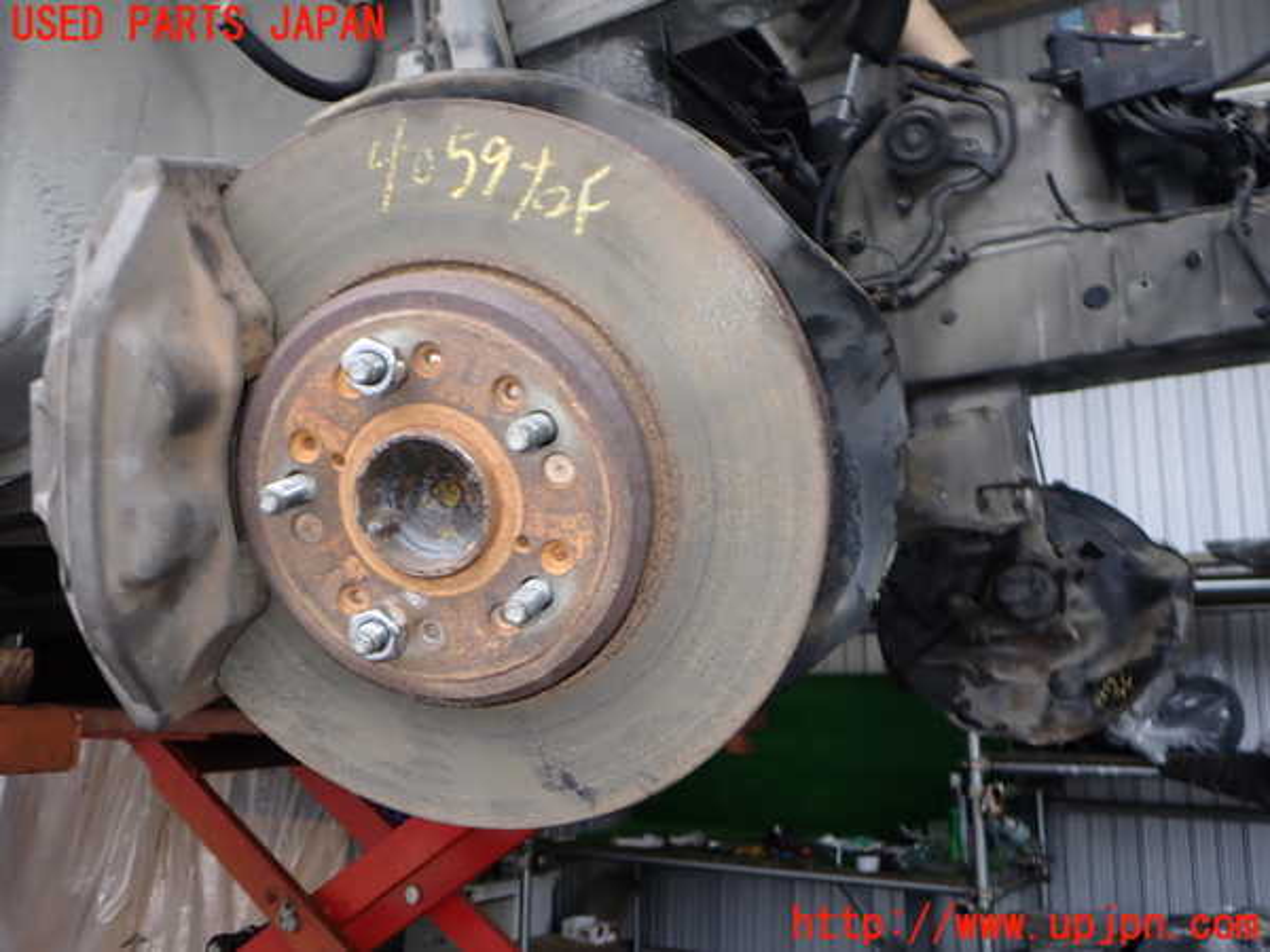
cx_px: 635
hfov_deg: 60.0
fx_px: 1101
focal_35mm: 30
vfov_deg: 46.8
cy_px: 476
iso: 100
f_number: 6.3
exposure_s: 1/30
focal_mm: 5.4
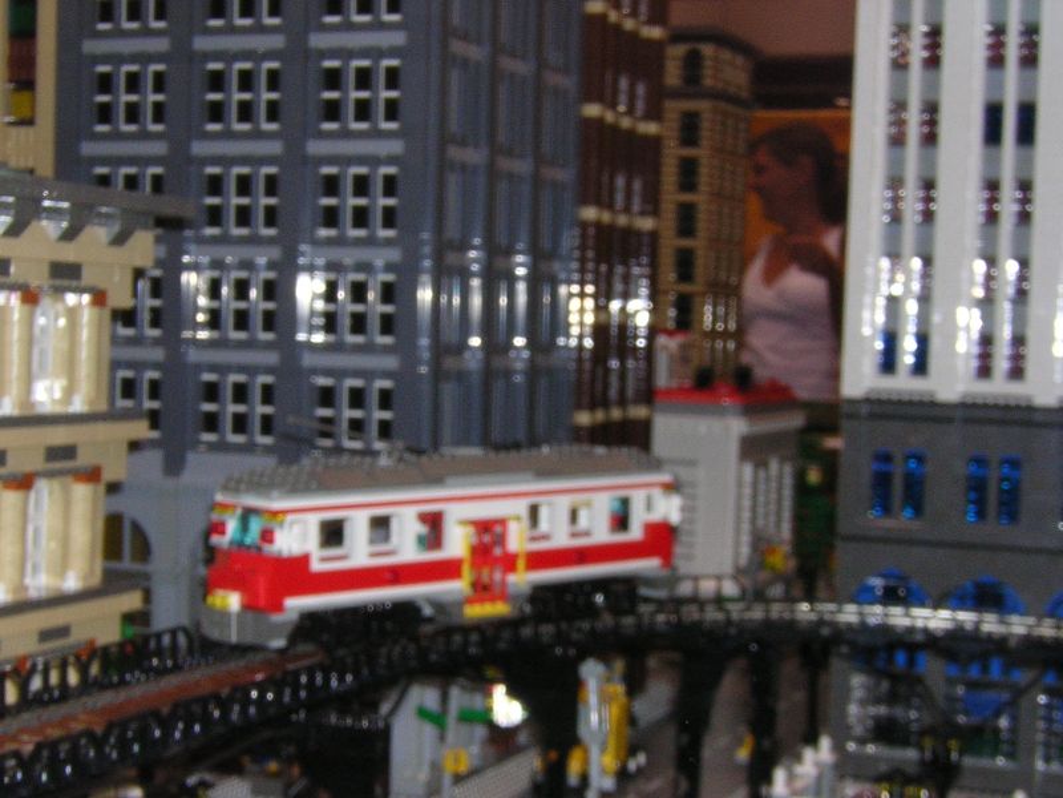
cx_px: 532
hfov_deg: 27.8
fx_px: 2150
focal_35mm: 70
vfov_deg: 21.0
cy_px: 399
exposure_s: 1/60.1
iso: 360
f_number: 7.2
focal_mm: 9.1
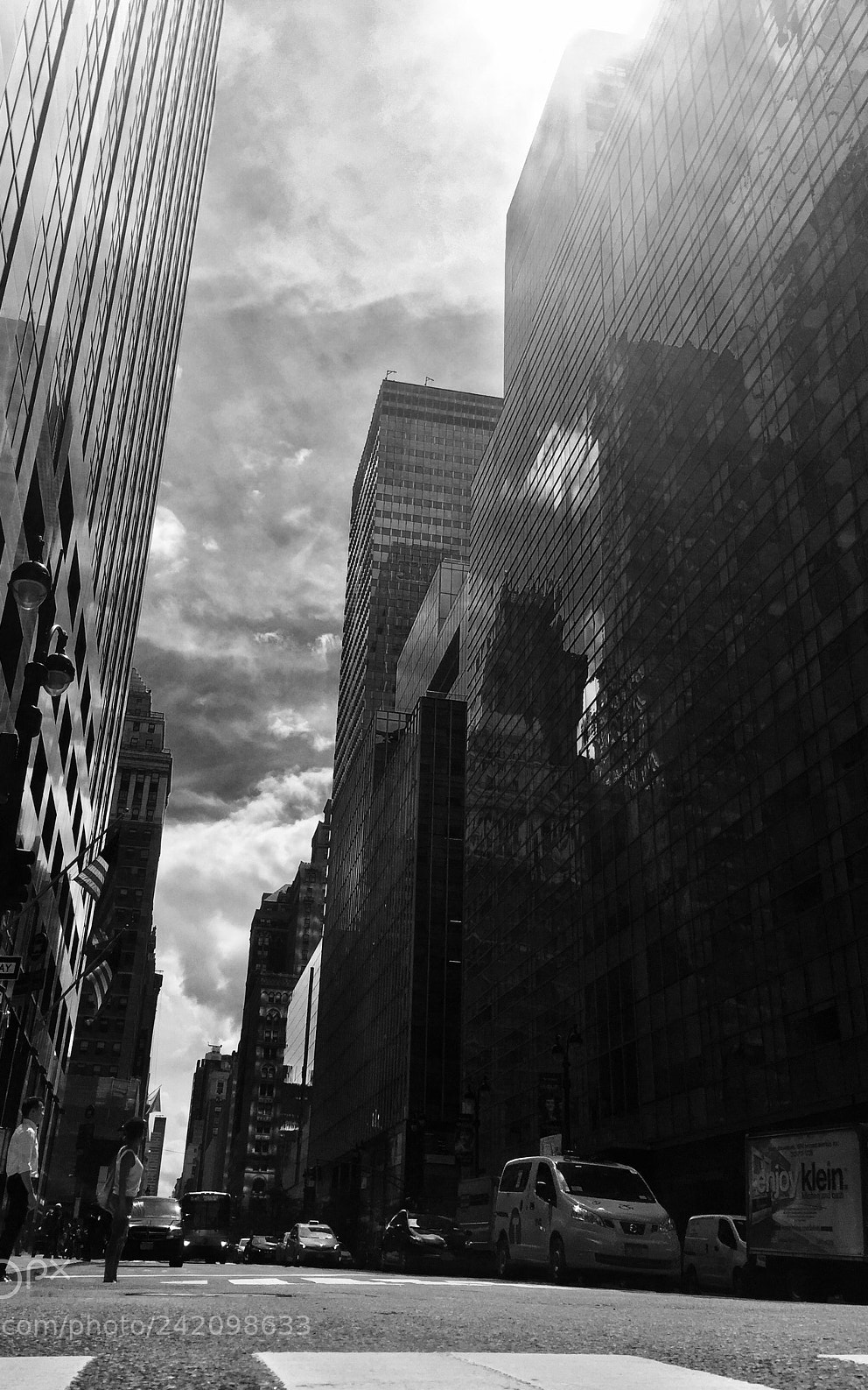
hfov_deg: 40.5
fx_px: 1173
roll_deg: -3.1
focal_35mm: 31
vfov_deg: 61.2
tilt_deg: +25.7
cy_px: 694
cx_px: 378
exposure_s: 1/7937
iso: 32
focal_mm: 4.15
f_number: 2.2
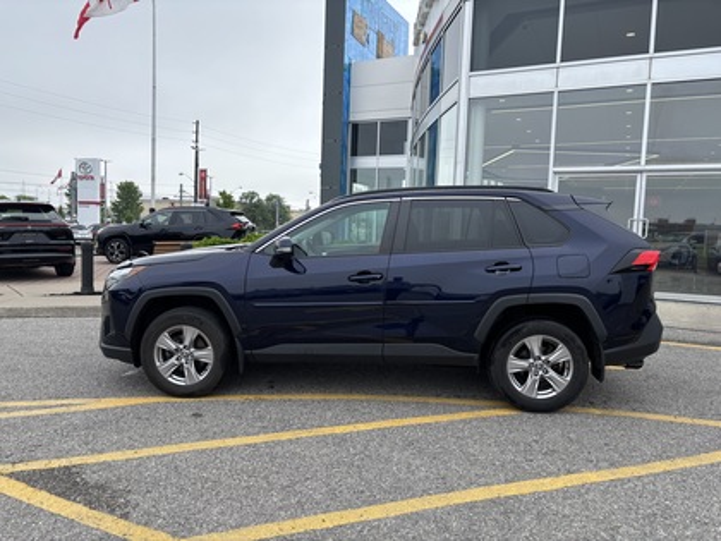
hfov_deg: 67.3
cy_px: 270
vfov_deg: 53.1
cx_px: 360
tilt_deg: -5.2
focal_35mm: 26
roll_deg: -2.7
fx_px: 542
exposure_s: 1/1477
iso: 50
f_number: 1.6
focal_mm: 5.96
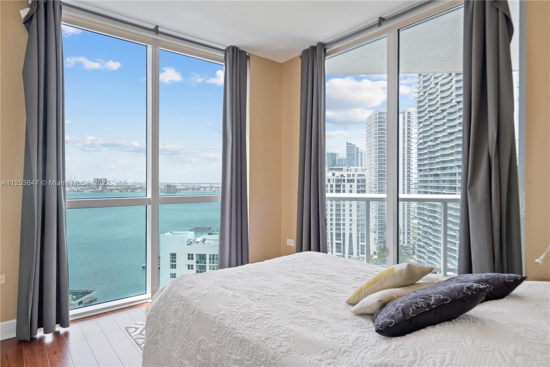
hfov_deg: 84.0
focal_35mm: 20
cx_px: 275
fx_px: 305
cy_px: 184
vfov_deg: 61.9
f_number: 8
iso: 640
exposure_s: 1/80
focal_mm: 20
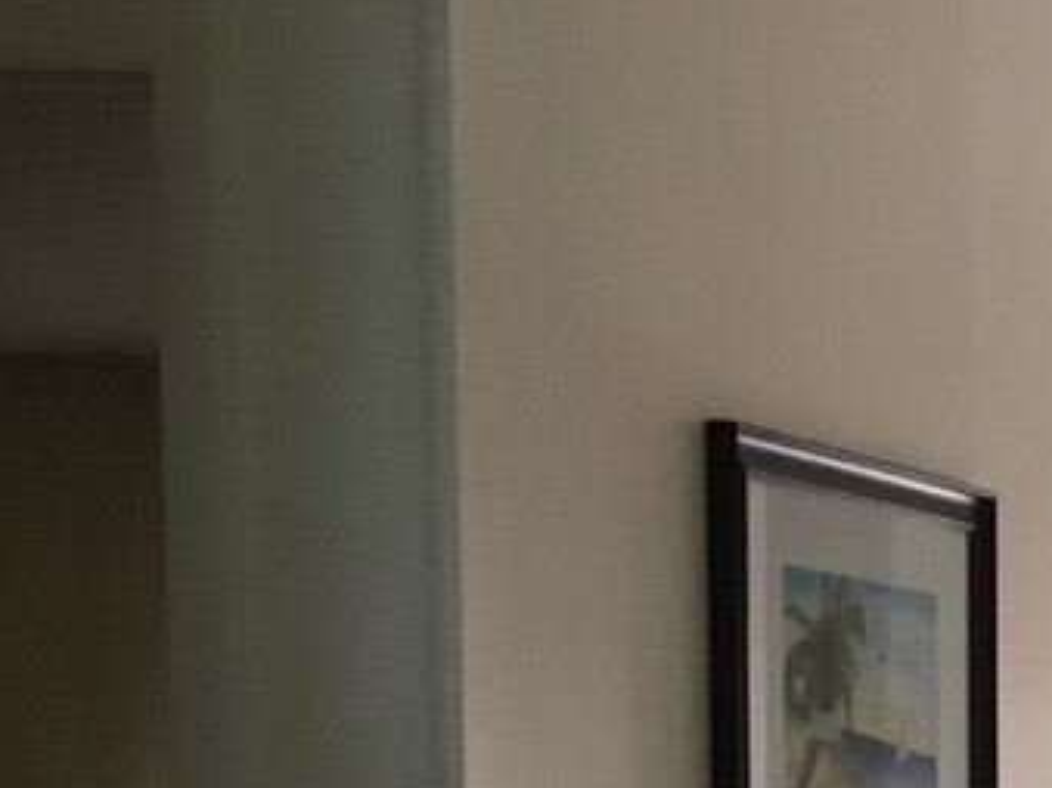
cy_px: 1191
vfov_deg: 10.4
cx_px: 2430
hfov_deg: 12.0
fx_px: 4162
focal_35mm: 137
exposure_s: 1/30
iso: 32
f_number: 2.2
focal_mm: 4.15
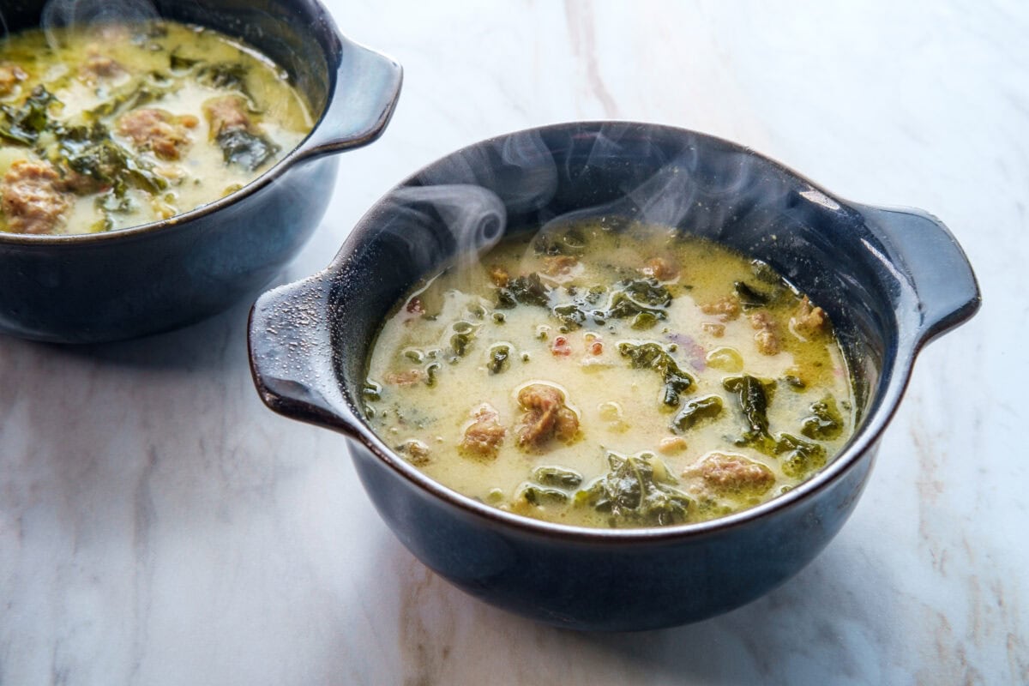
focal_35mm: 53
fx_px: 1515
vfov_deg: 25.5
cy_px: 343
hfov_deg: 37.5
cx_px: 514
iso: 200
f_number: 8
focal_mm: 35
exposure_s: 1/125
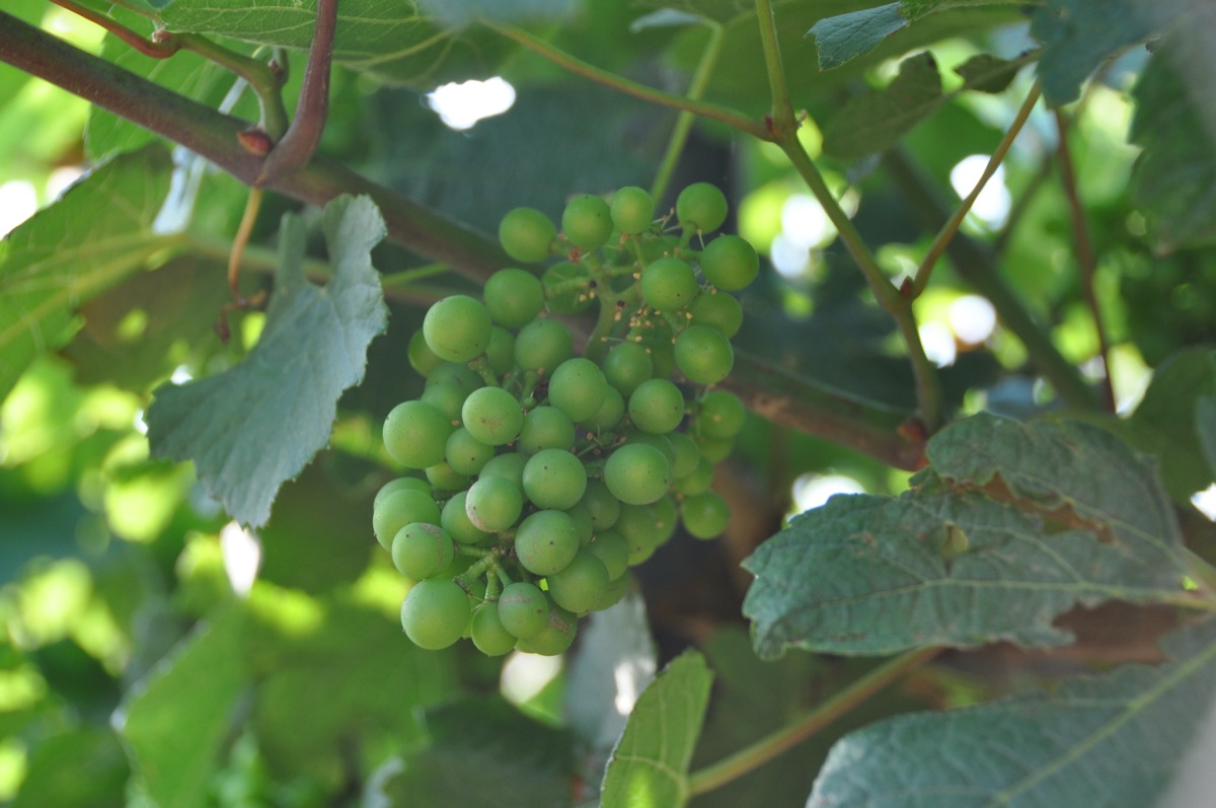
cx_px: 608
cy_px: 404
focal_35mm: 90
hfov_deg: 22.6
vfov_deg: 15.2
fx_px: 3036
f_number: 5.6
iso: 360
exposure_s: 1/125
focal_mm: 60
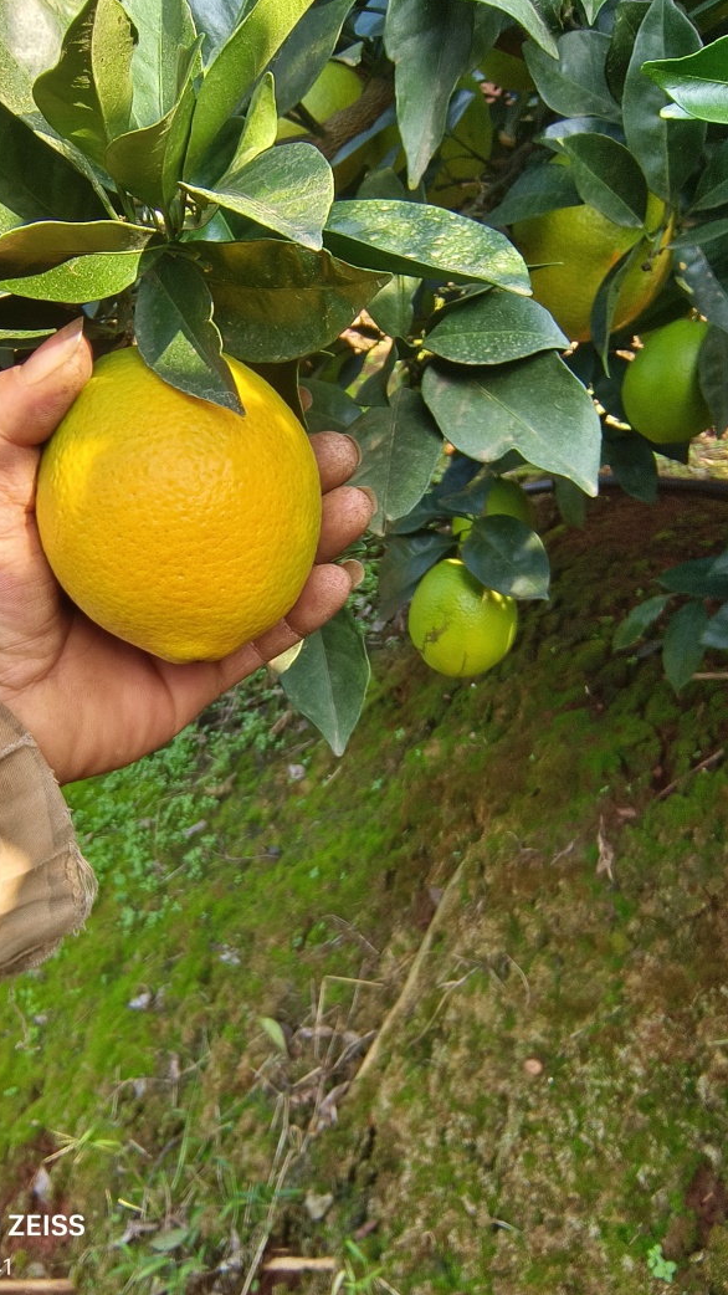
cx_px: 312
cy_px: 647
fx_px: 995
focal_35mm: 29
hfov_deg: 40.1
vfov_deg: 66.1
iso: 100
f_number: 2
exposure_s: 1/204
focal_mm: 2.28
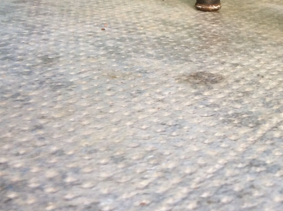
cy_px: 57
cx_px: 285
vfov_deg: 20.2
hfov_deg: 25.7
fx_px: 588
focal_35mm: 72
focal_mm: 3.3
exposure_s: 1/25
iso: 50
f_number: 2.4
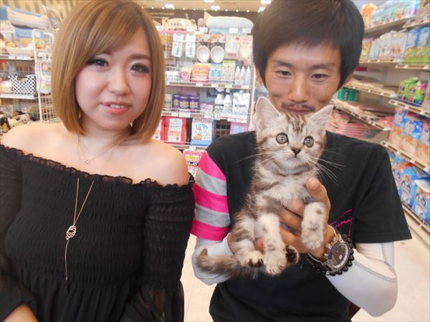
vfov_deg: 53.1
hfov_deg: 67.3
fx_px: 323
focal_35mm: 26
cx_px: 215
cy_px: 161
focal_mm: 4.6
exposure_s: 1/30
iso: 140
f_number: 3.2
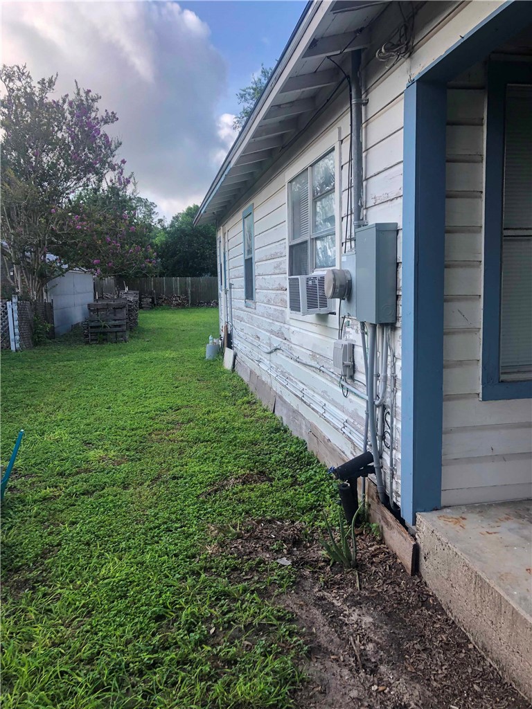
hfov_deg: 49.7
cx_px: 266
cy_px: 354
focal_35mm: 28
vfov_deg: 63.4
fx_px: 574
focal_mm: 4
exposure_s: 1/552
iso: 20
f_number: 1.8
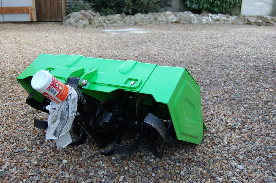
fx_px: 276
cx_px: 138
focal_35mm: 36
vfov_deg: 36.8
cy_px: 92
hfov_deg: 53.2
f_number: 5.6
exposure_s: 1/125
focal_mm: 24
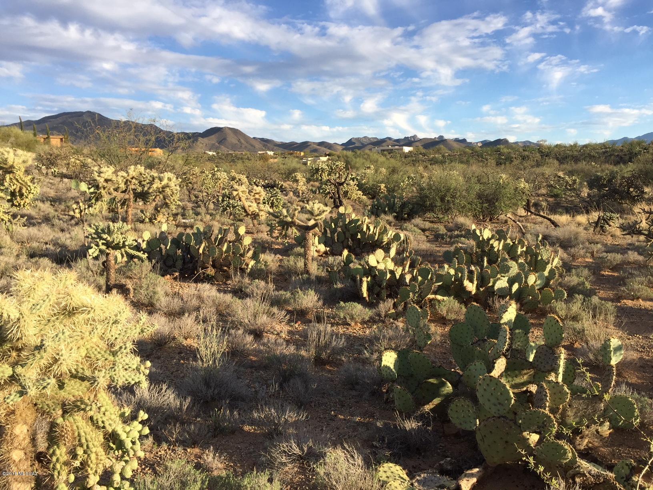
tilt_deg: -6.1
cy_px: 245
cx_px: 326
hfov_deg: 61.7
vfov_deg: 48.2
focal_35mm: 29
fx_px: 547
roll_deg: -0.3
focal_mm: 4.15
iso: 32
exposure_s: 1/860
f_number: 2.2
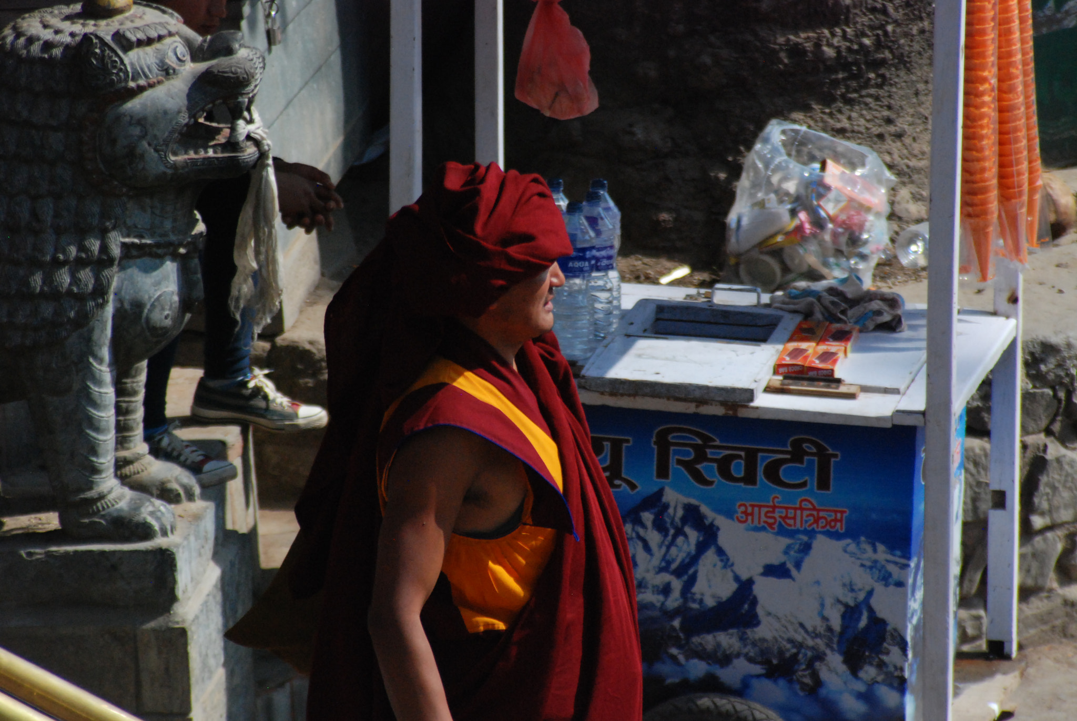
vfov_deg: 4.6
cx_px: 538
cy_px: 360
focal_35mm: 300
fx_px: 8986
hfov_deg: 6.9
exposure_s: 1/2500
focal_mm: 200
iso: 1000
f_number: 6.3
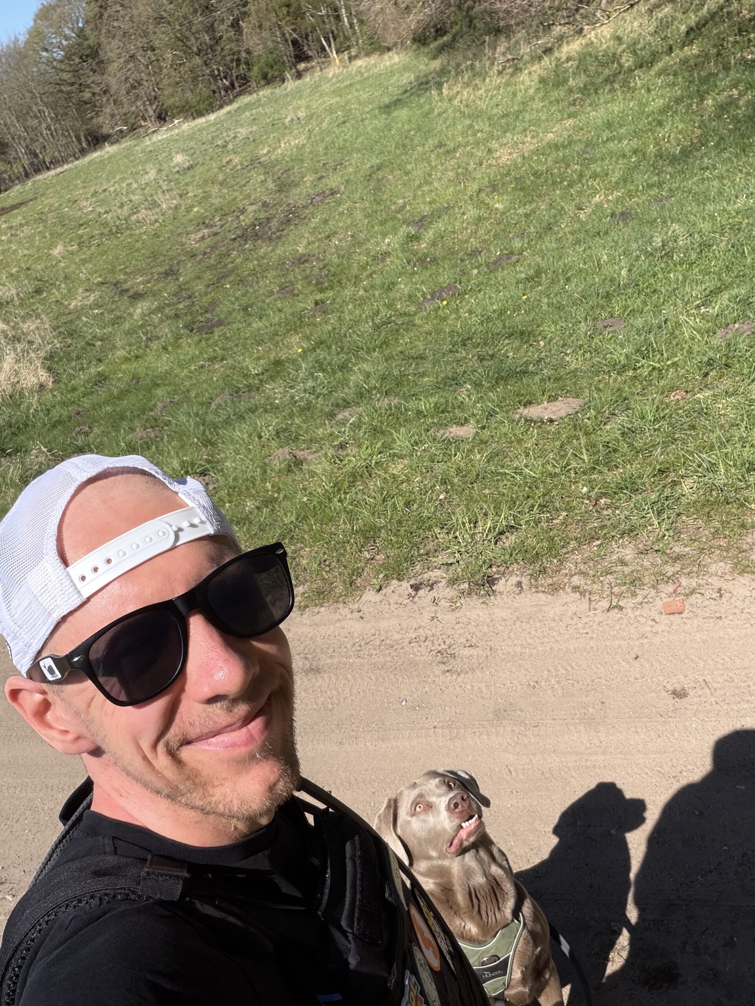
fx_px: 872
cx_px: 378
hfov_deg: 46.8
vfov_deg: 60.0
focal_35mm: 30
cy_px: 503
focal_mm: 2.71
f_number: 1.9
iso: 25
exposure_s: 1/1499
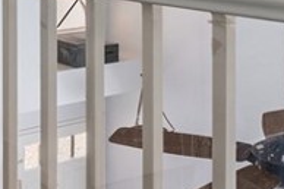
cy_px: -81
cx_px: 113
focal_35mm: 79
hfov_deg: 25.6
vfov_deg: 16.0
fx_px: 623
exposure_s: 1/3
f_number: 7.1
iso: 100
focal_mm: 10
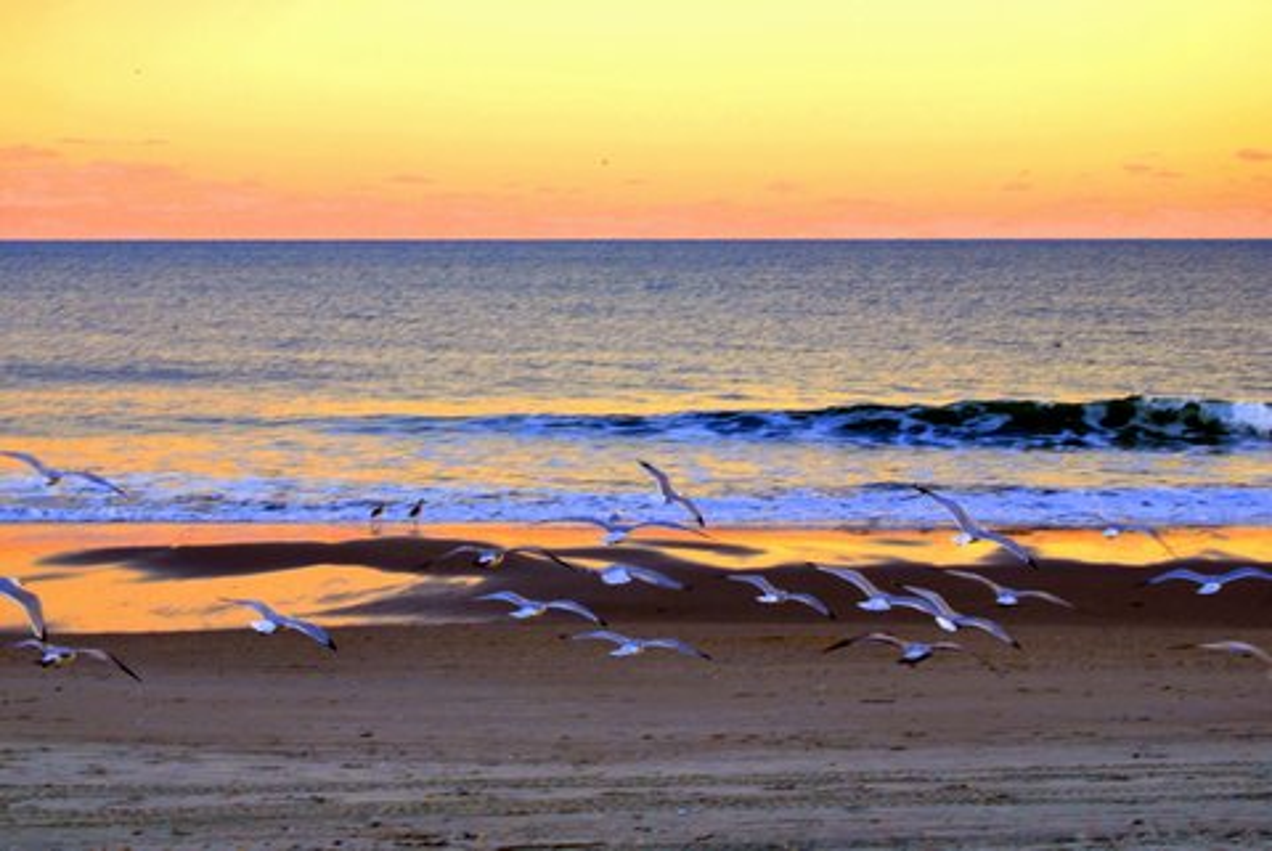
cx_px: 636
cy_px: 426
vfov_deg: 16.6
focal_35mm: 82
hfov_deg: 24.6
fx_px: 2918
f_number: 5
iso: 200
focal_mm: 55
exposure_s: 1/100
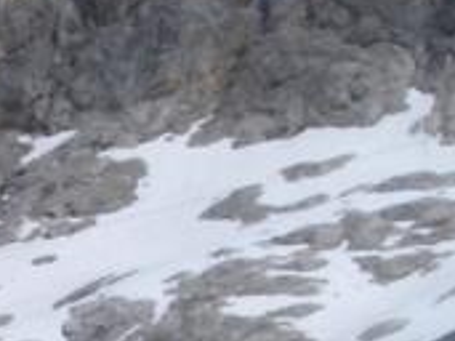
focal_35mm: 164
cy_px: 464
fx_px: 2154
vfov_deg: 8.9
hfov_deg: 11.6
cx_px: -202
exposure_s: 1/2000
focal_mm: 5.8
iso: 50
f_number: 4.3
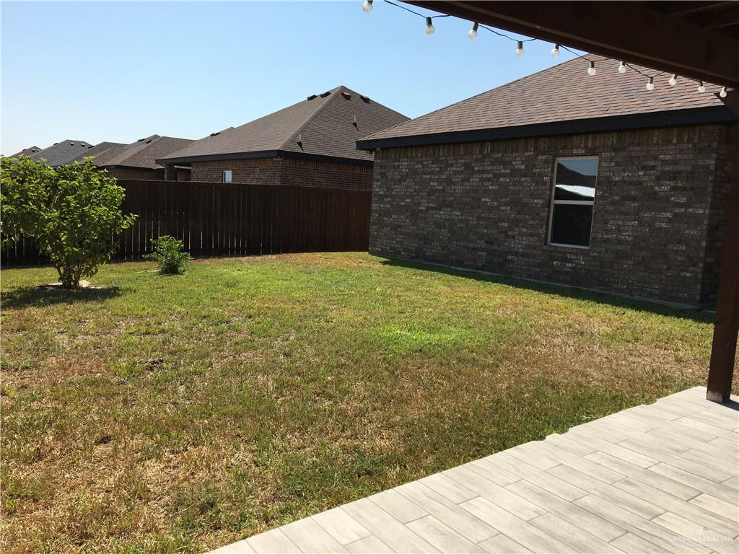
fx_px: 619
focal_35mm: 29
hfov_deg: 61.7
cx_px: 370
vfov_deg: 48.2
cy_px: 277
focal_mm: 4.15
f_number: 2.2
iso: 25
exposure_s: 1/2747
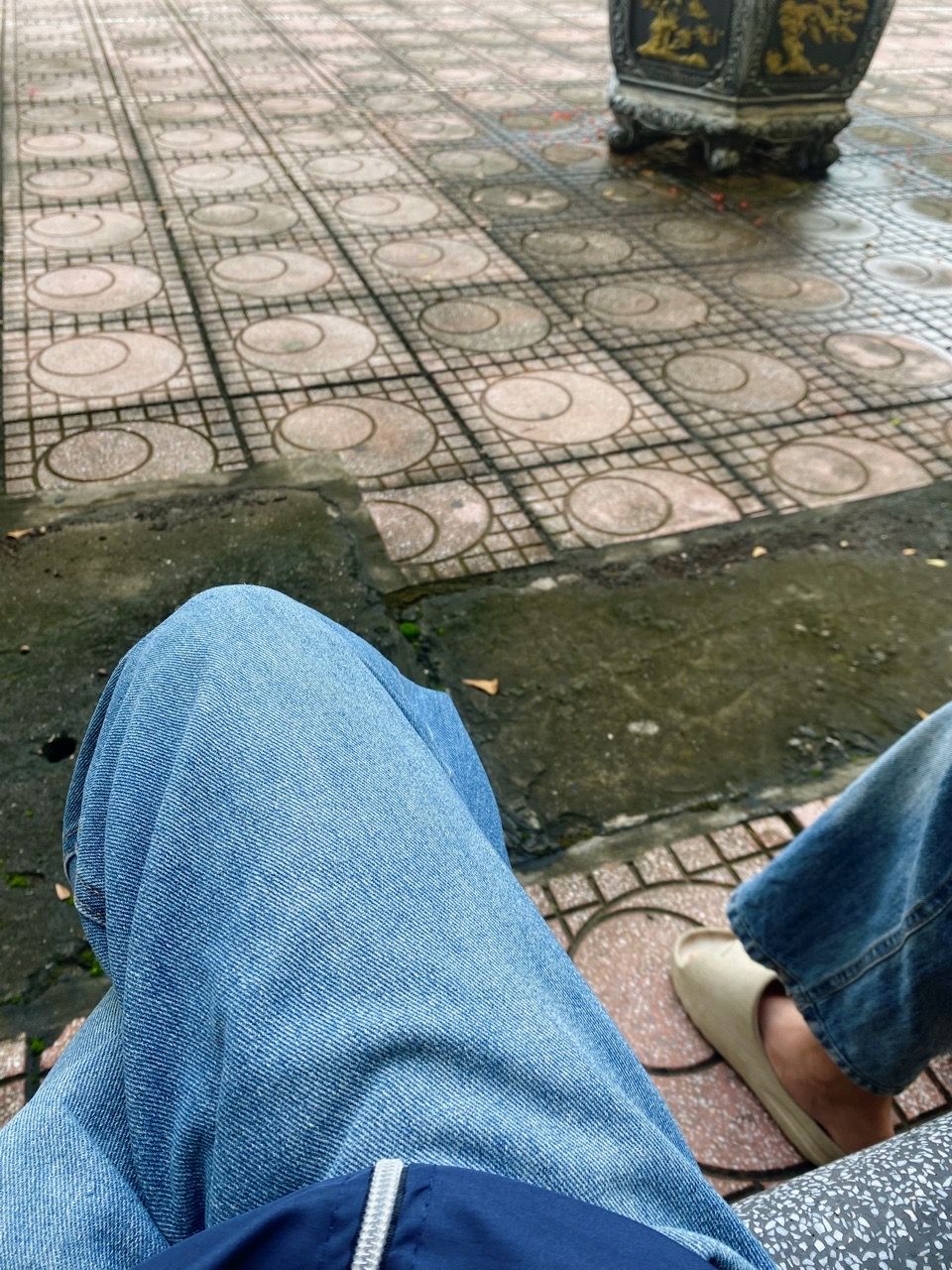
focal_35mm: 26
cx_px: 476
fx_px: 953
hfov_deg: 53.1
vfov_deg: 67.3
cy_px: 635
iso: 32
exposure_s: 1/124
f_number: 1.8
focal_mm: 4.25
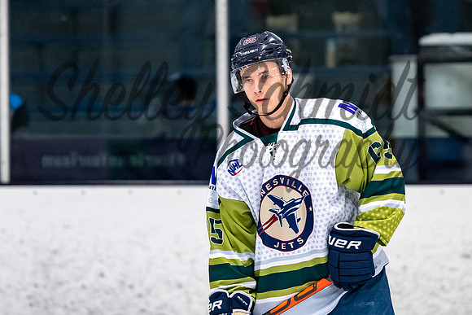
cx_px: 256
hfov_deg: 5.0
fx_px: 5433
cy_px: 89
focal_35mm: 414
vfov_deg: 3.3
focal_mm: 190
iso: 2000
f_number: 3.2
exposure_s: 1/800
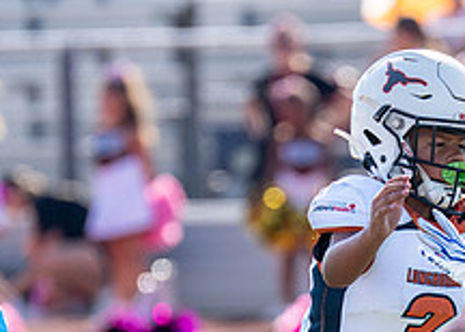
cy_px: 337
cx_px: 391
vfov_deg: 1.5
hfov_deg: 2.2
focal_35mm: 937
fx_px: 12367
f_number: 2.8
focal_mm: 200
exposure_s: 1/1600
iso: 100
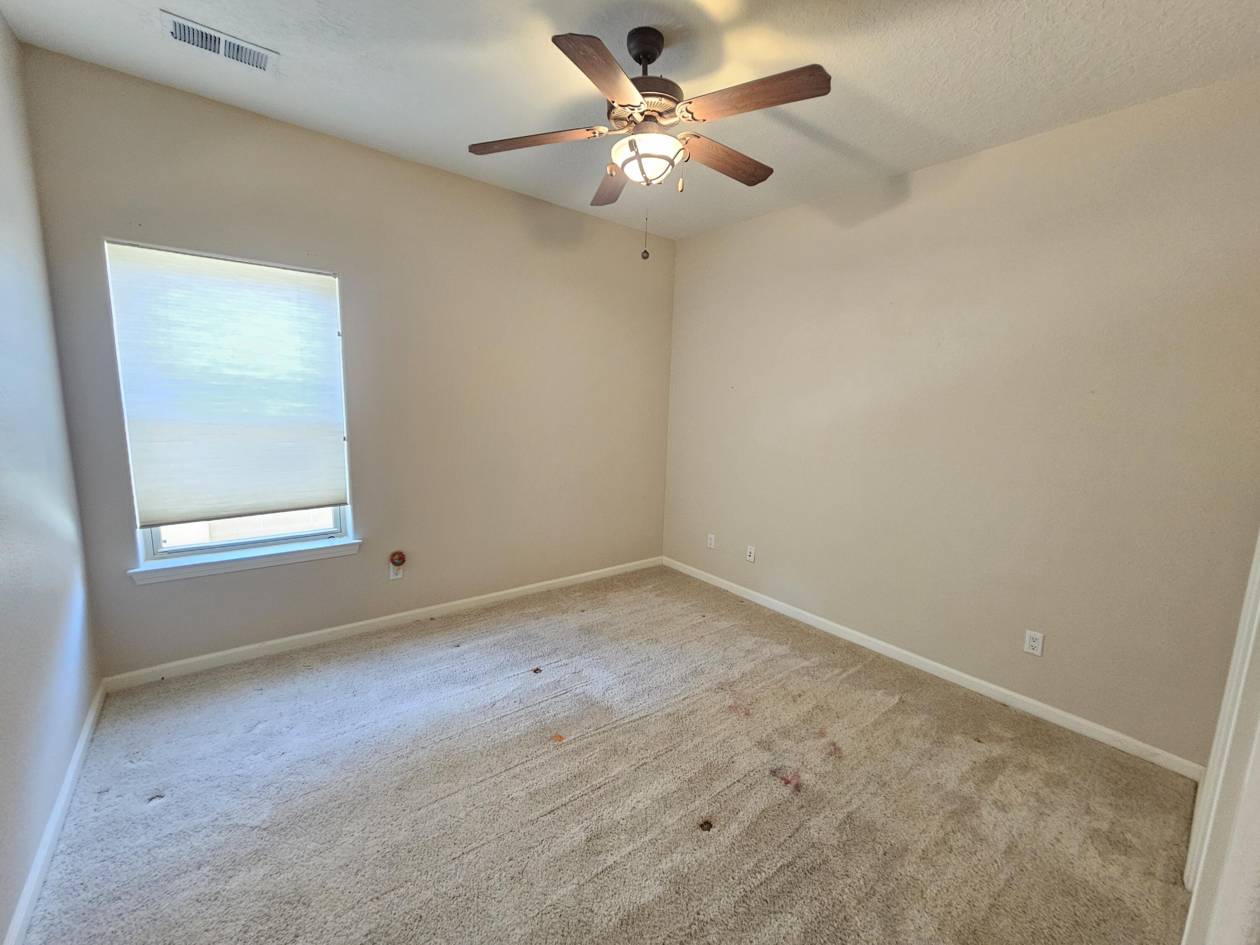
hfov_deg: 106.2
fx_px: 473
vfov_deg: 89.9
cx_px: 630
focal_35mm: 13
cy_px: 472
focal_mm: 2.2
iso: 320
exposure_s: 1/30
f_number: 2.2
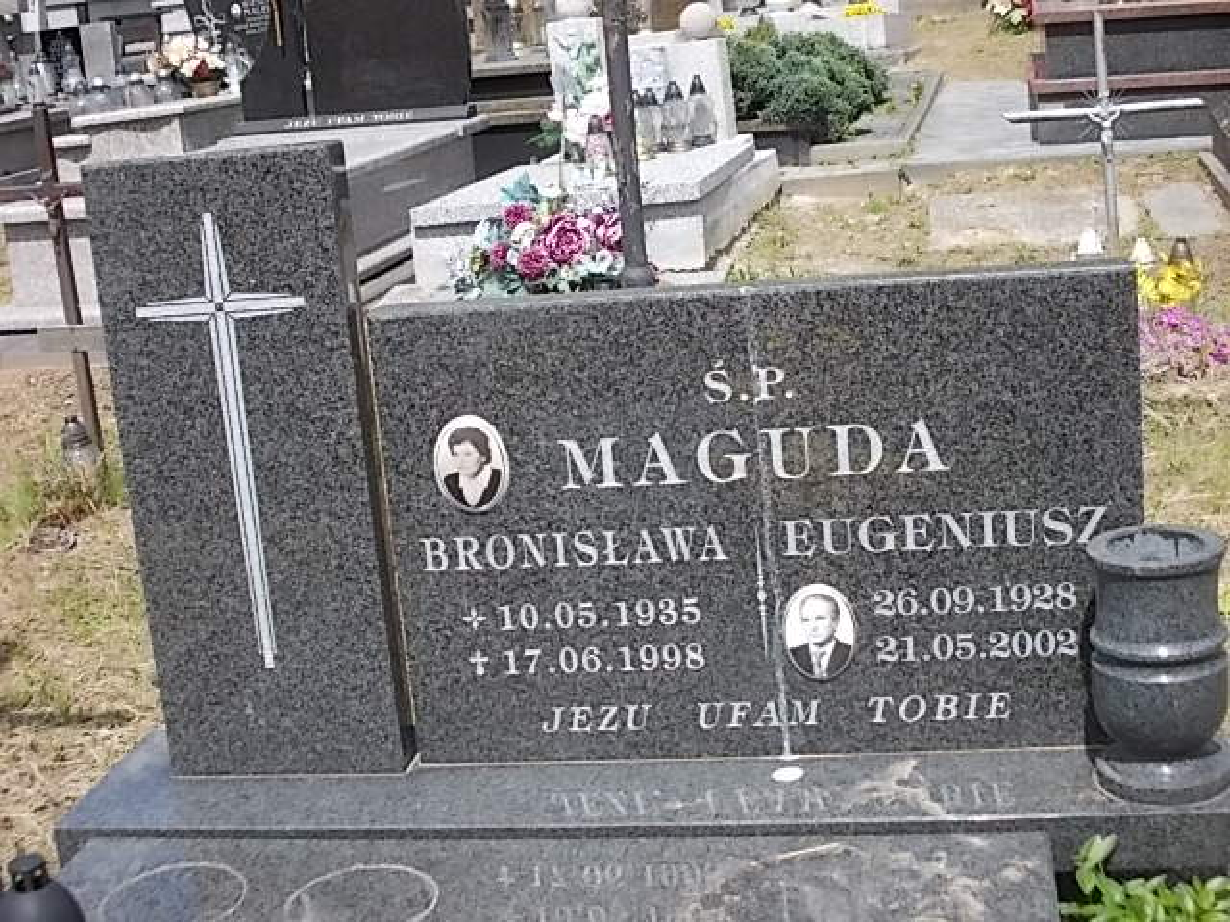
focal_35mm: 51
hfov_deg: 37.5
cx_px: 615
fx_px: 1812
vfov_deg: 28.6
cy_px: 461
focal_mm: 7.2
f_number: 7.2
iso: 80
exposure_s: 1/160
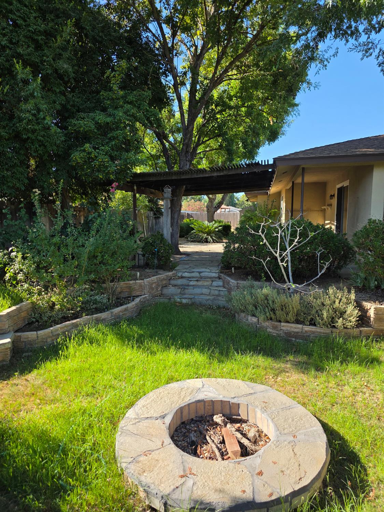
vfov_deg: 73.9
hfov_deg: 58.9
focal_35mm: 23
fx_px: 340
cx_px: 192
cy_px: 256
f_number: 1.7
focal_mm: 6.3
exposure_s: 1/1794
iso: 80
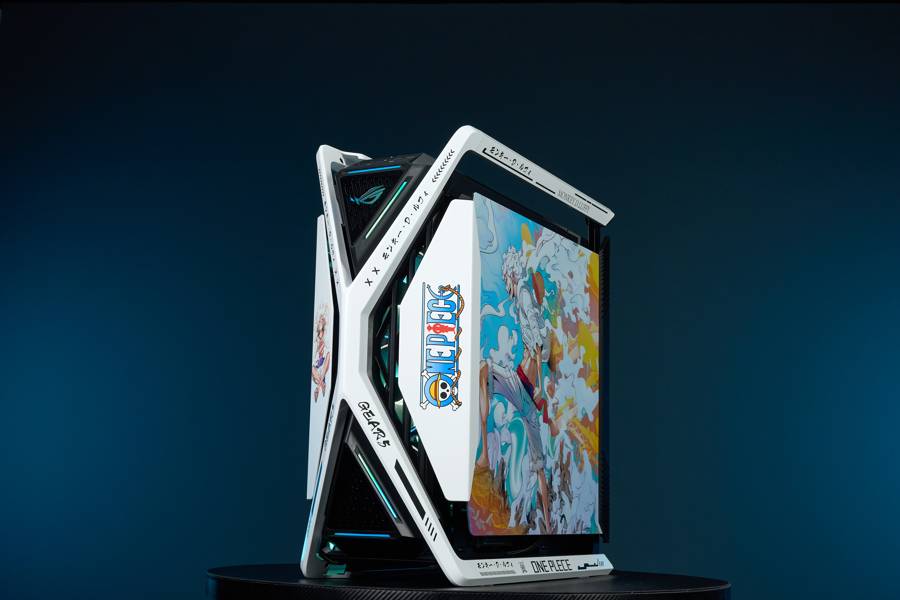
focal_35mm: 49
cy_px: 300
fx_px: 1225
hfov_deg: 40.3
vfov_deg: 27.5
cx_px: 450
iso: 500
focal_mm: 33
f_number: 8
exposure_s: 1/60
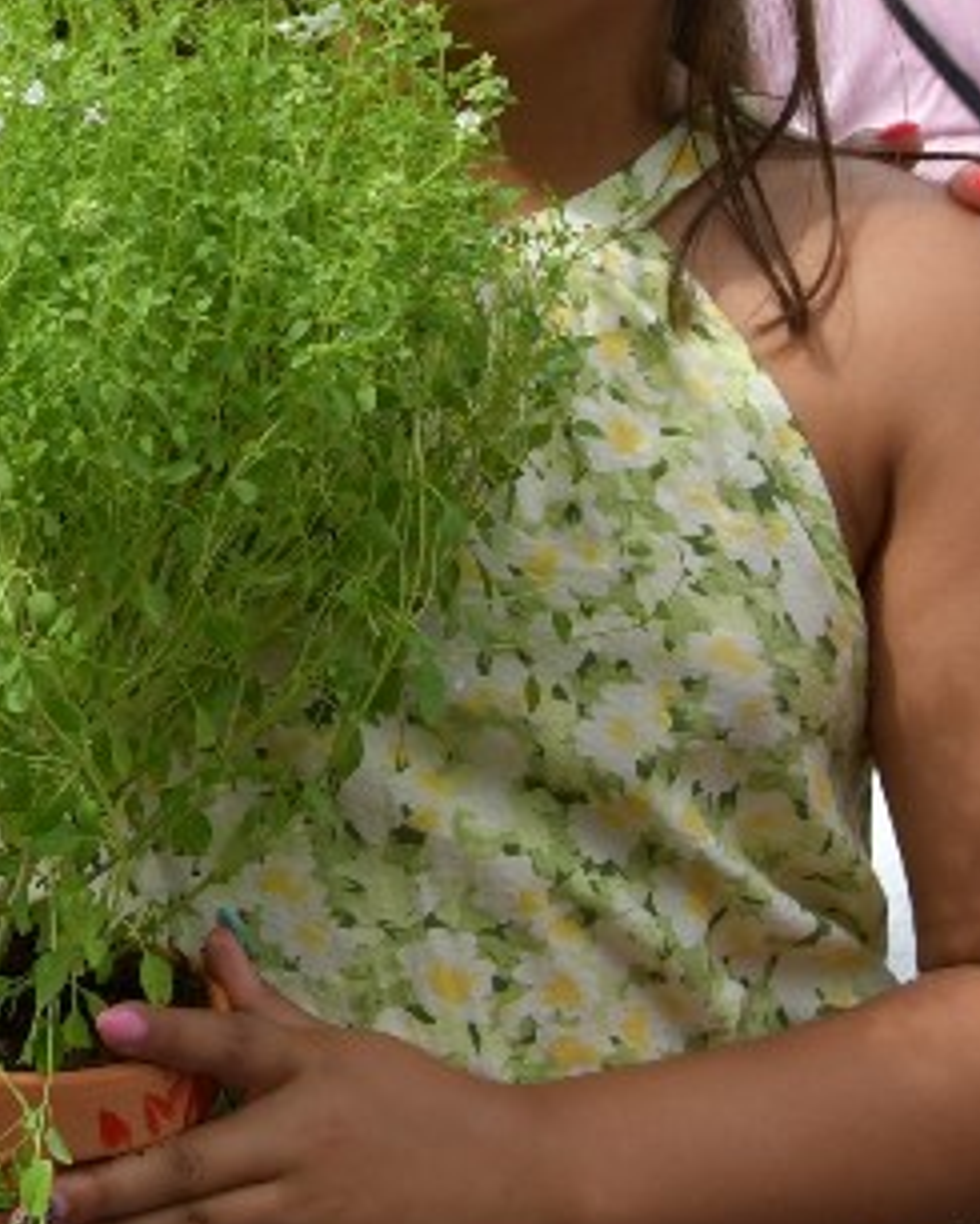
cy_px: 144
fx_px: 4095
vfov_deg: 16.8
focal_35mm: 113
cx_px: -44
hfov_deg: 13.4
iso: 125
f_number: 8
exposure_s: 1/250
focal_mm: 24
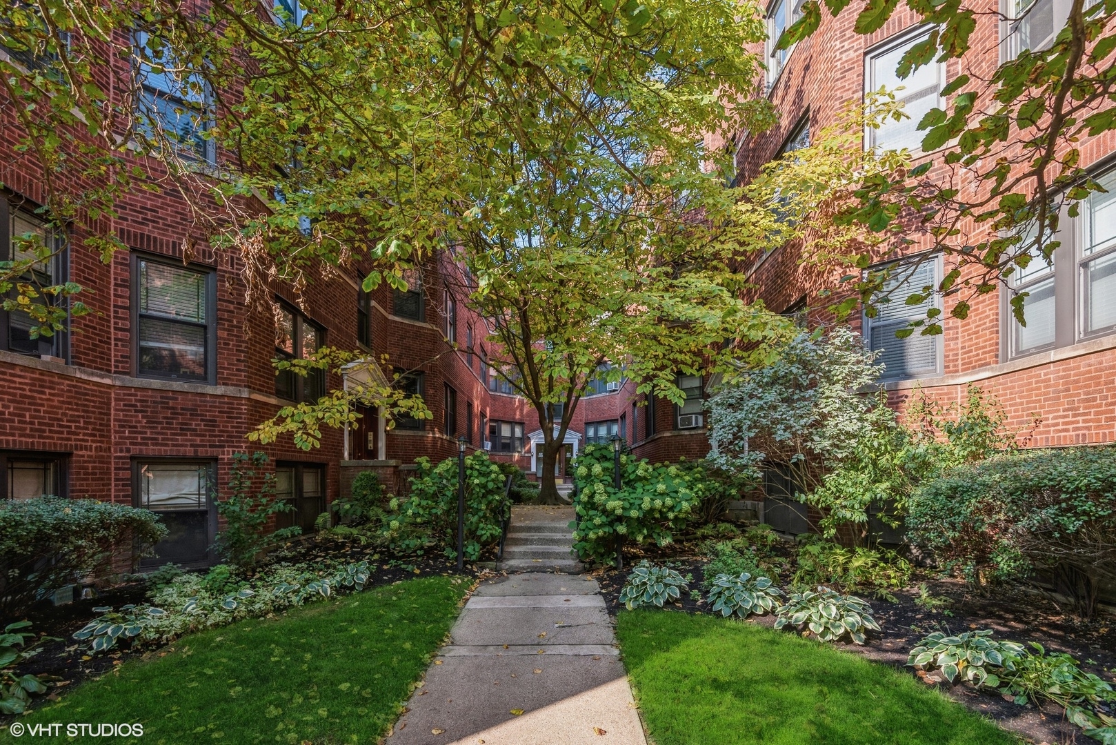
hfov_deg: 96.7
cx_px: 558
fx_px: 496
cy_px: 372
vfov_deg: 73.8
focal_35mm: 16
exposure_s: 1/100
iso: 200
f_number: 8
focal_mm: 16
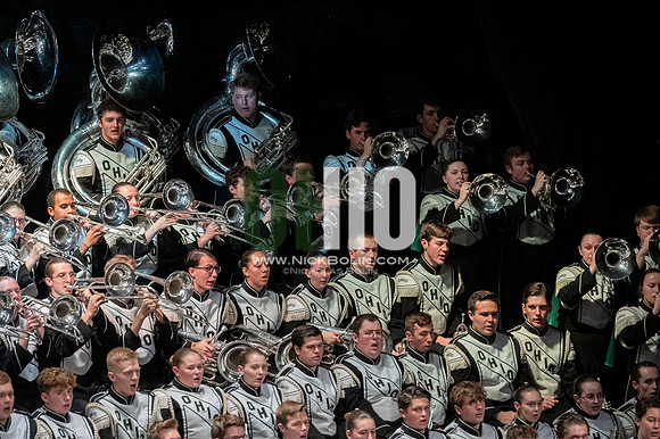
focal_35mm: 262
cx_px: 330
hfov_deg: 7.9
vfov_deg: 5.2
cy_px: 220
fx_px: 4800
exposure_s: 1/500
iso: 5000
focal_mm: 175
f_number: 4
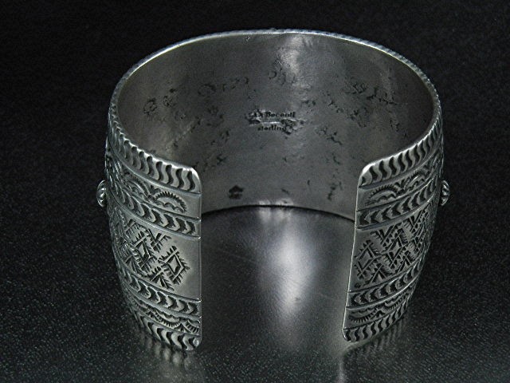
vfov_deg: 21.6
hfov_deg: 28.6
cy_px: 192
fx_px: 1002
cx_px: 255
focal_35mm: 68
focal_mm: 12.2
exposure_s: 1/30
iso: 800
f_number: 8.2
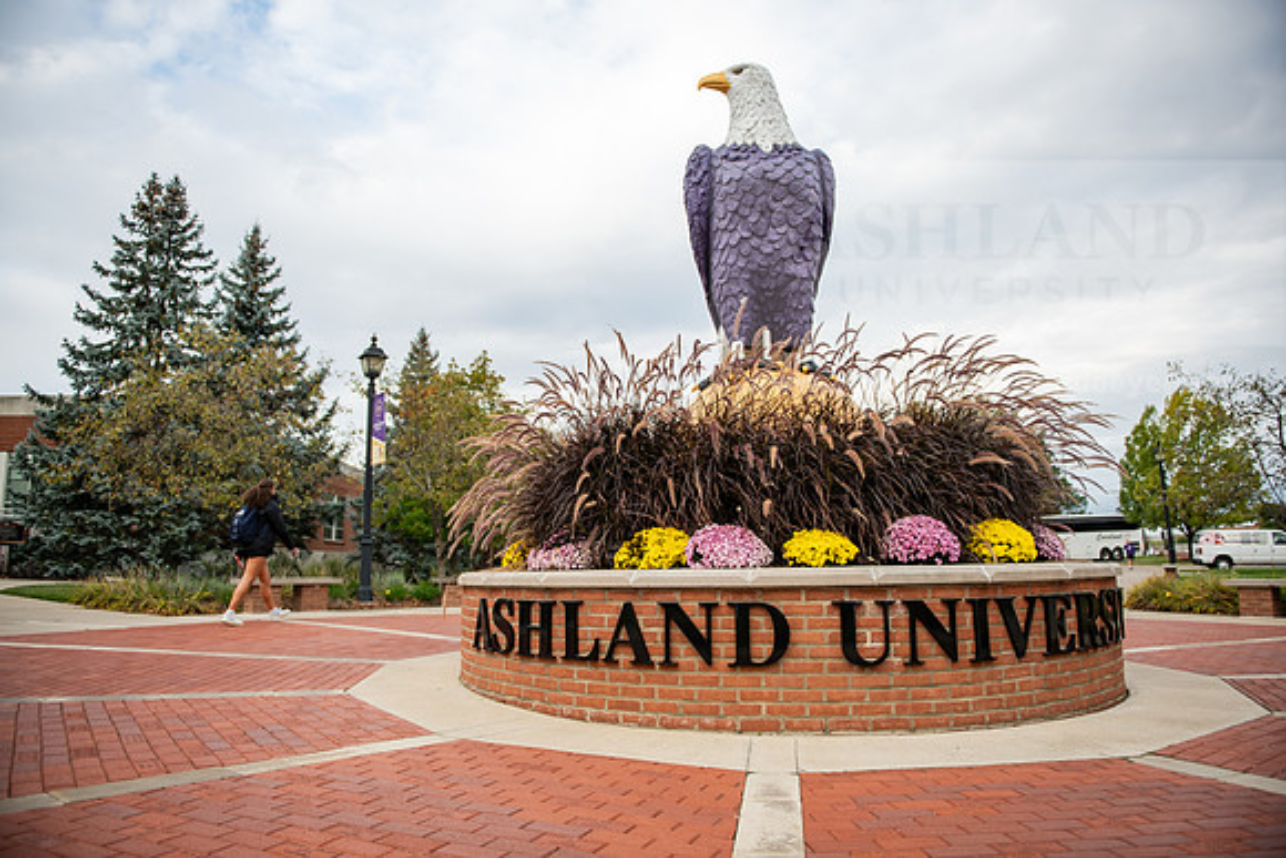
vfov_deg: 53.2
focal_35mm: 24
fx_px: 857
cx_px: 643
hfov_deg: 73.7
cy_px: 429
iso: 125
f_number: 2.8
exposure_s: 1/400
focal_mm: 24
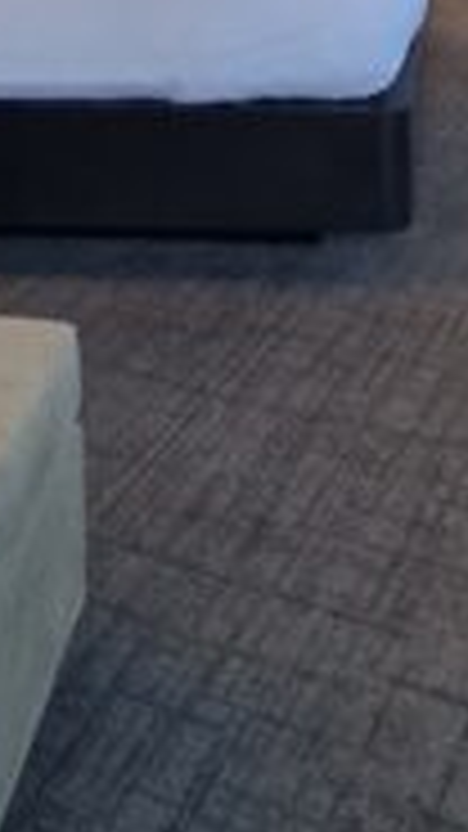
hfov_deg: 22.3
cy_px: -328
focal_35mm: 53
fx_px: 1170
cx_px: 385
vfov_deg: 29.1
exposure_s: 1/30
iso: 320
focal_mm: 2.2
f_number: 2.2
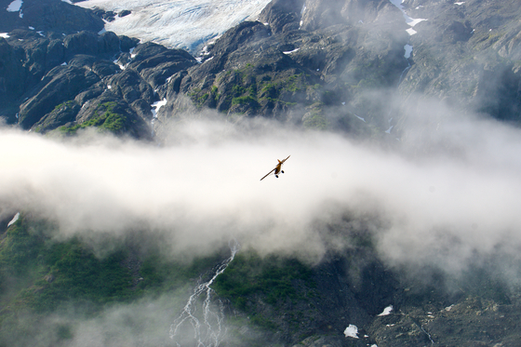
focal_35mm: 82
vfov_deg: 16.5
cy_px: 174
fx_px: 1194
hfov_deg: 24.6
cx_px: 260
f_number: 10
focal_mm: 55
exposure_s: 1/400
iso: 100
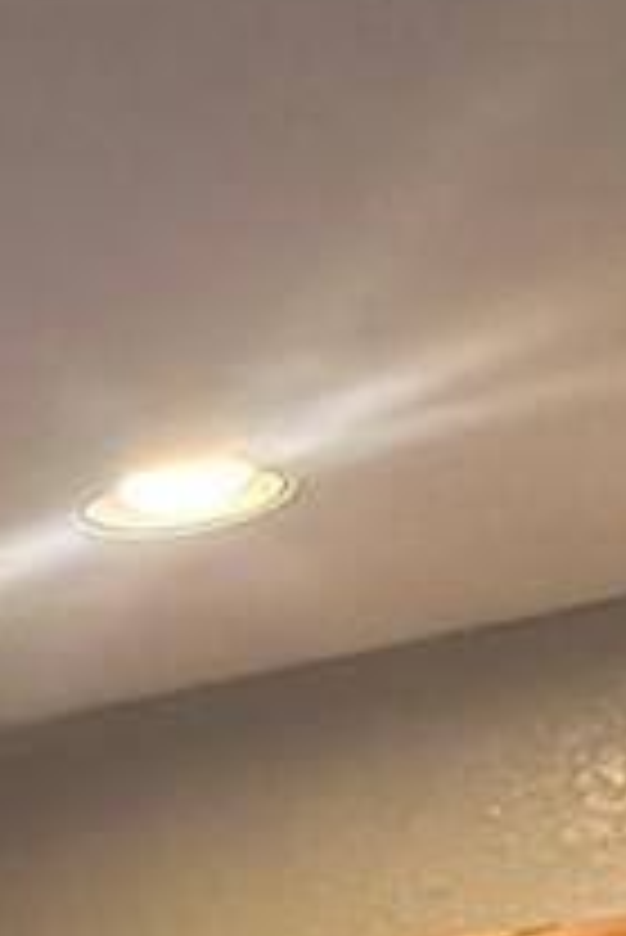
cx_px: -1482
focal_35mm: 112
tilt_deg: -0.9
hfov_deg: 8.9
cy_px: 1624
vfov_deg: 15.8
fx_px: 2916
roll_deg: -2.6
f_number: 2.2
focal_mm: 2.22
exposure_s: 1/120
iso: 200
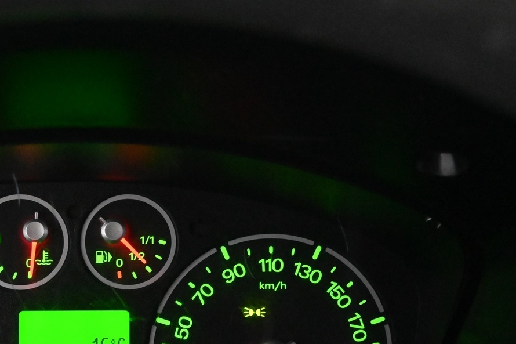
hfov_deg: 27.6
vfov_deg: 18.8
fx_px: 1017
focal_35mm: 71
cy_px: 313
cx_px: 75
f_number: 4.5
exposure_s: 1/40
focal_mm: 26
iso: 8000
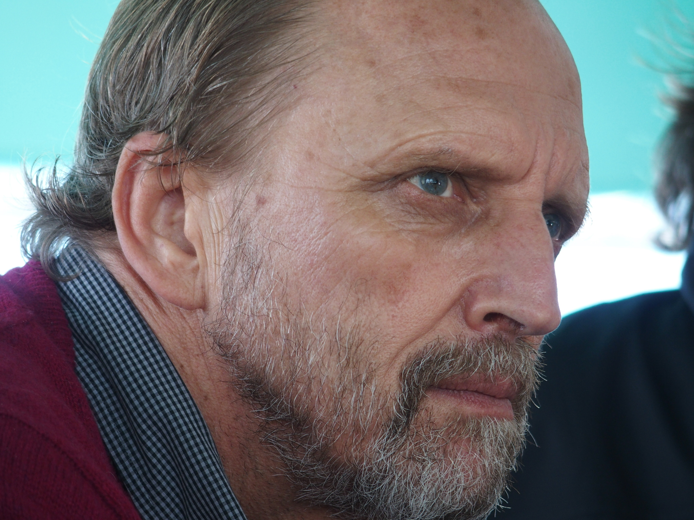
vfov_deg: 5.0
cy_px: 260
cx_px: 347
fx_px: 6015
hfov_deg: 6.6
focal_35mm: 300
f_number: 2.8
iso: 200
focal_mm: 64.3
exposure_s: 1/250
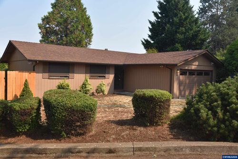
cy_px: 80
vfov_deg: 42.4
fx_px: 205
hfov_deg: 60.3
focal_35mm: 31
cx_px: 119
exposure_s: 1/125
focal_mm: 31
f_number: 5.6
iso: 140
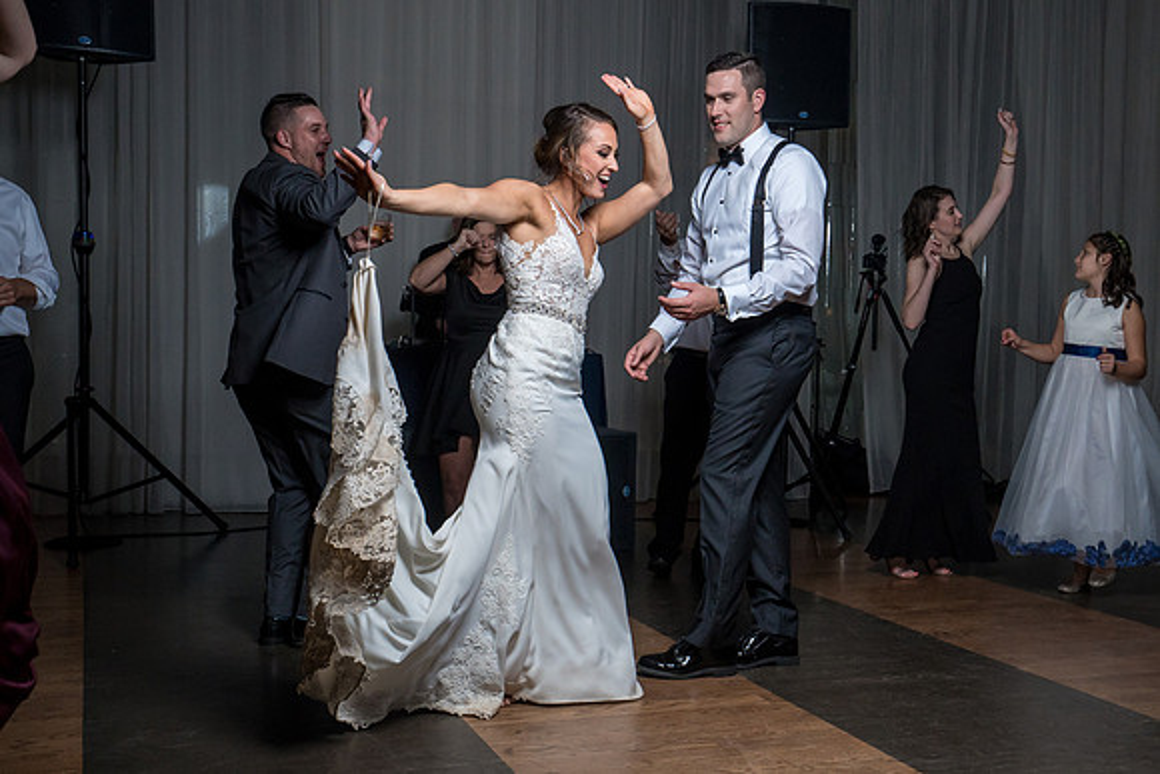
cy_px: 419
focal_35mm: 45
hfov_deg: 43.6
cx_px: 676
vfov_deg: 30.0
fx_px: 1445
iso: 2000
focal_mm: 33
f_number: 5.6
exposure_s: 1/200
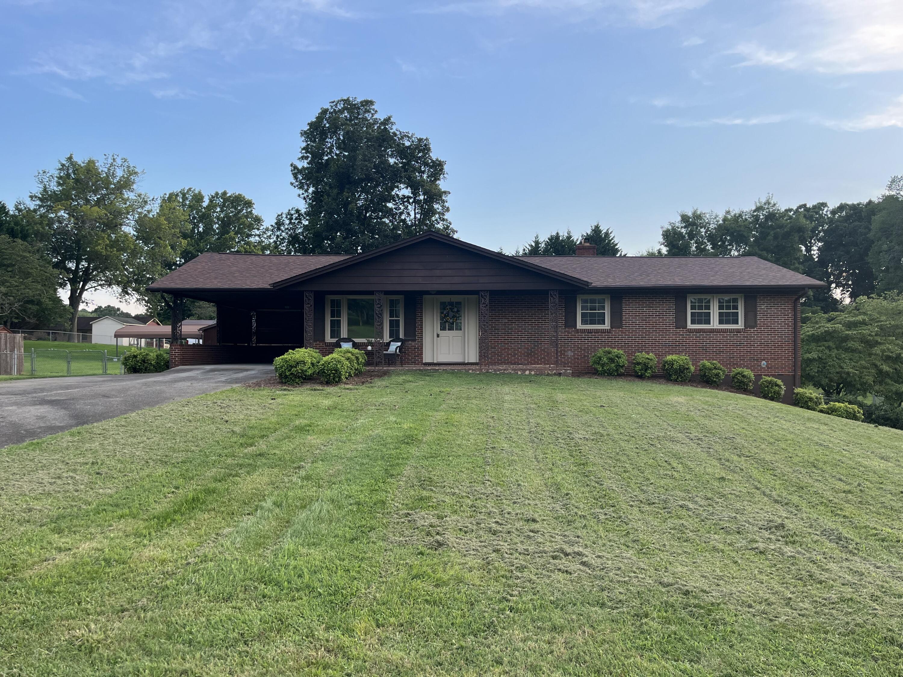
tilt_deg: +0.9
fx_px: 678
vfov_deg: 53.1
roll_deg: +0.6
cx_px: 452
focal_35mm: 26
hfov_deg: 67.3
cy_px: 338
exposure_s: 1/615
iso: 50
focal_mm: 5.1
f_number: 1.6
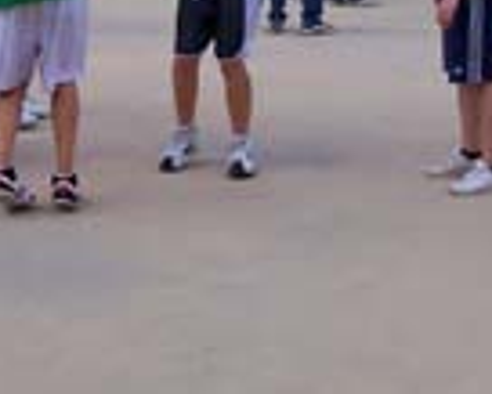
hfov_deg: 17.4
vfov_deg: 13.5
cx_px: 279
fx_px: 1603
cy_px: -112
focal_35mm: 110
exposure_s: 1/358
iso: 80
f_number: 5.1
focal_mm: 5.6
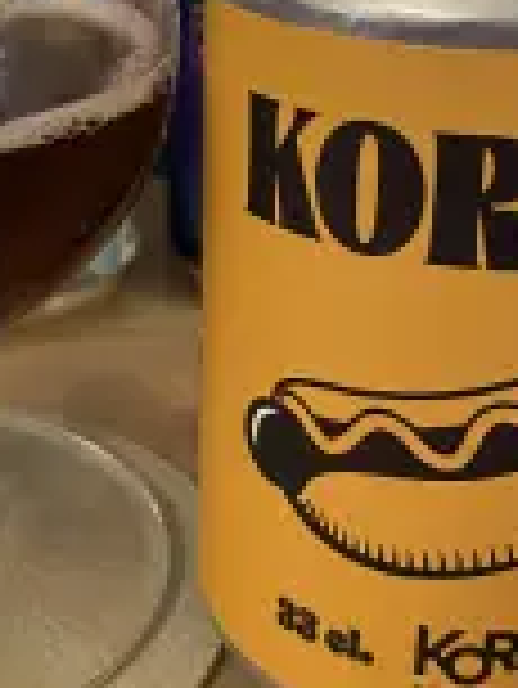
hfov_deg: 21.5
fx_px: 1355
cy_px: 184
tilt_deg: -19.5
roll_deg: +0.0
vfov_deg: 28.2
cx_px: 144
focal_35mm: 68
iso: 640
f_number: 1.8
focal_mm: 4.25
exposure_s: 1/30
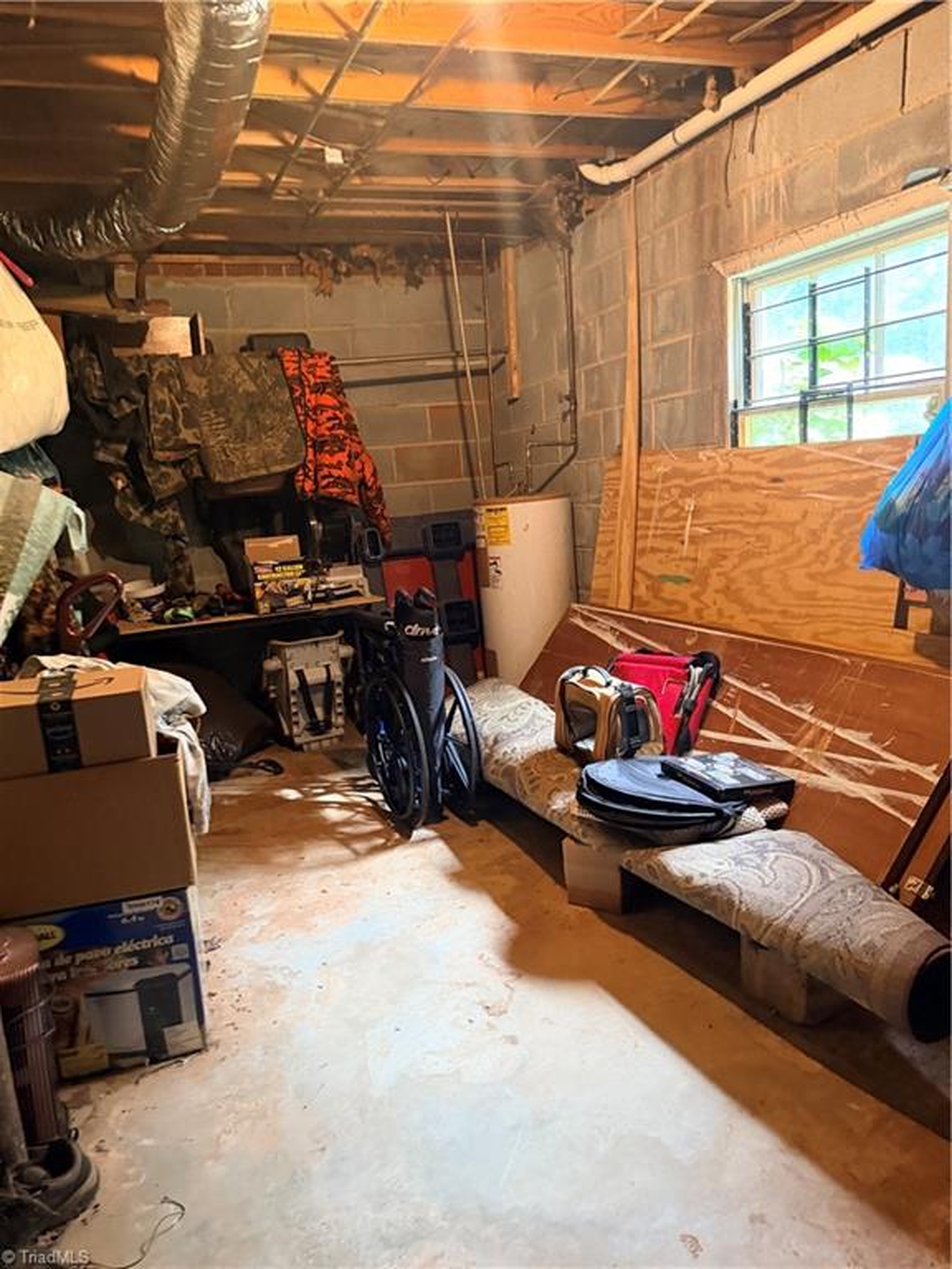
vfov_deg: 71.6
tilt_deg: -12.5
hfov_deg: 56.8
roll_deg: +3.8
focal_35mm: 24
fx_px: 880
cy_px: 634
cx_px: 476
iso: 800
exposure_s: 1/60
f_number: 1.78
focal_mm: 6.76
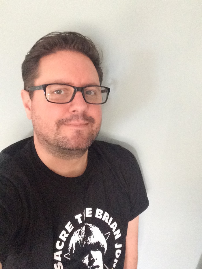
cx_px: 101
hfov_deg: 45.5
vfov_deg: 58.3
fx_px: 241
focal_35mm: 31
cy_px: 134
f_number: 2.4
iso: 640
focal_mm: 2.15
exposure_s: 1/17
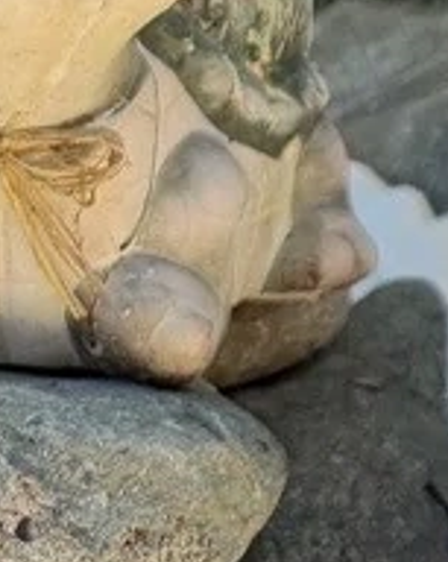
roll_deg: -0.2
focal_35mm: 163
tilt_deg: -1.0
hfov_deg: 8.1
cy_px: -609
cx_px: 1362
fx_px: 2708
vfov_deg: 10.7
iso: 100
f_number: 1.78
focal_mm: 6.76
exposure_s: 1/528
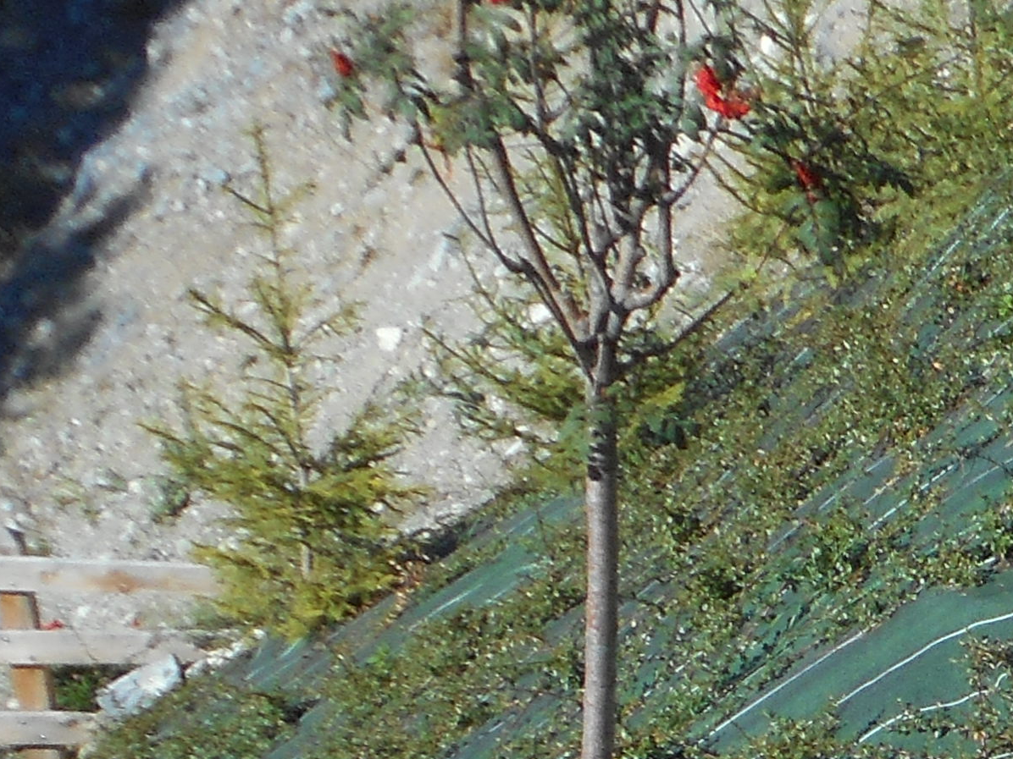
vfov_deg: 8.3
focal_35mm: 168
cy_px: 1587
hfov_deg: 10.9
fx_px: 4916
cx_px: 1943
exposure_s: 1/400
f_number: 4.5
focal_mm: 6.9
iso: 80
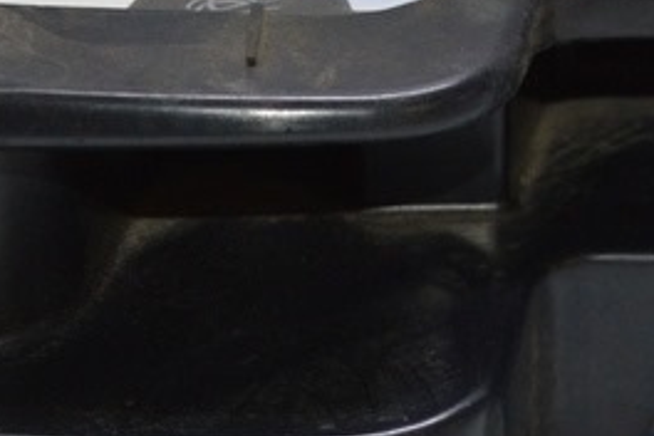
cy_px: 336
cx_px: 223
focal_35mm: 157
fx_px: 2851
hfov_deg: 13.1
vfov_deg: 8.7
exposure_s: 1/80
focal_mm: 27
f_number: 4
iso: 400
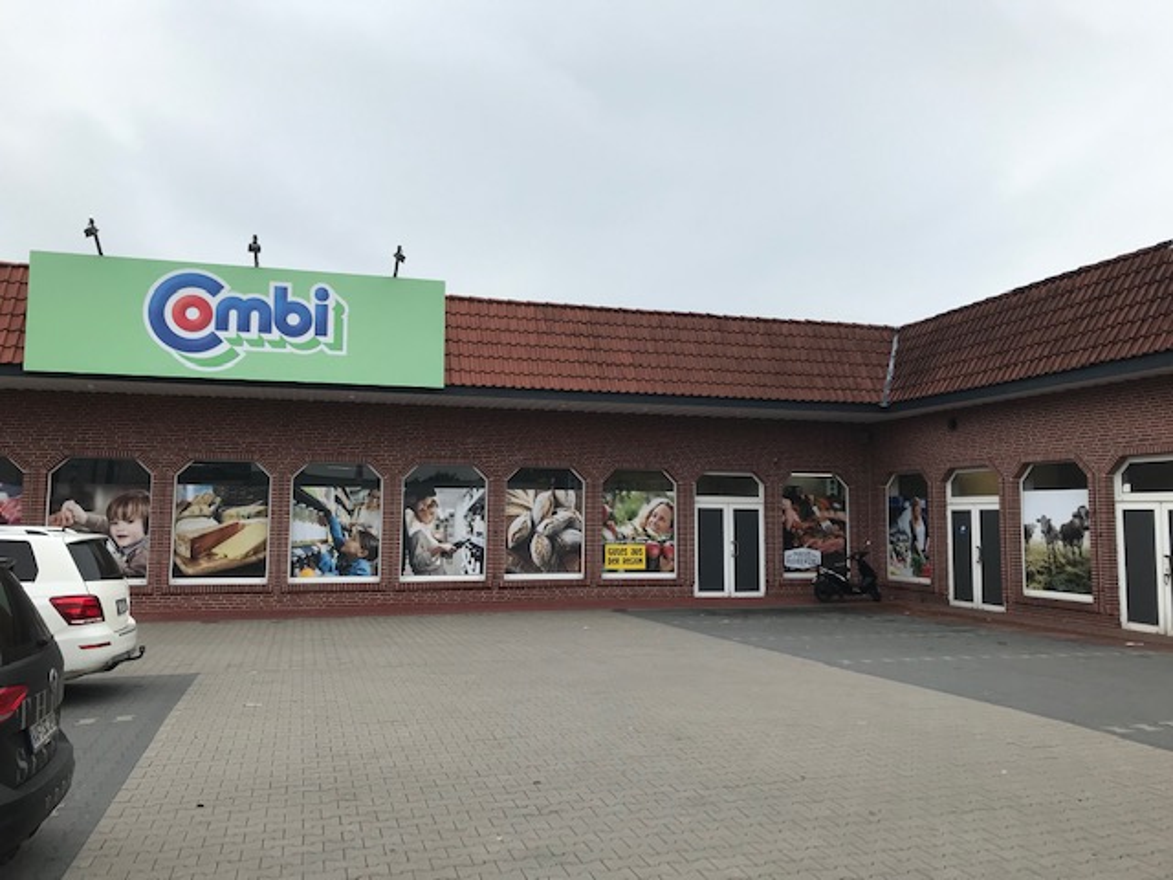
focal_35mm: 28
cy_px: 440
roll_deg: -0.9
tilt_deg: +4.8
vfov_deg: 49.7
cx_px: 586
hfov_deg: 63.4
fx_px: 949
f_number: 1.8
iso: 20
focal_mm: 3.99
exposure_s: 1/634
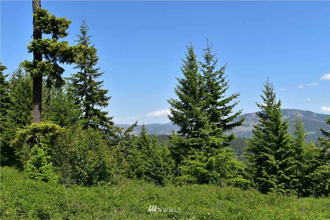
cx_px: 165
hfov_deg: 42.3
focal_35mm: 46
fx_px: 426
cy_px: 110
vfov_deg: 28.9
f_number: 11
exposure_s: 1/500
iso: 320
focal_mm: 31
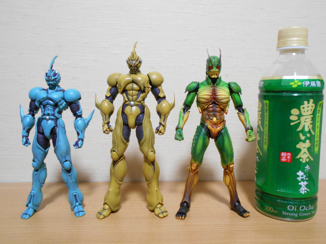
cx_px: 163
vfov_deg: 49.7
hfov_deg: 63.4
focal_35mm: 28
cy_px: 122
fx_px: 264
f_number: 3.4
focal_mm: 5.1
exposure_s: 1/10
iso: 400
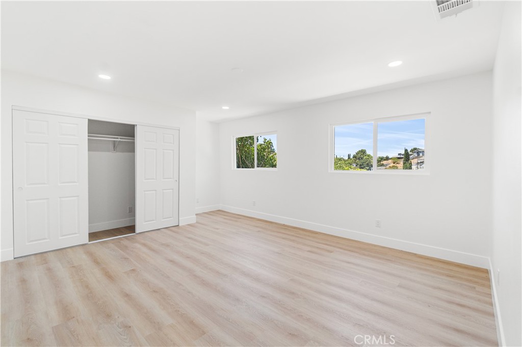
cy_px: 174
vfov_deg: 77.3
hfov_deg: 100.4
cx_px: 261
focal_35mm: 15
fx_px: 217
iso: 320
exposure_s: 1/20
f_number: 7.1
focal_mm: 10
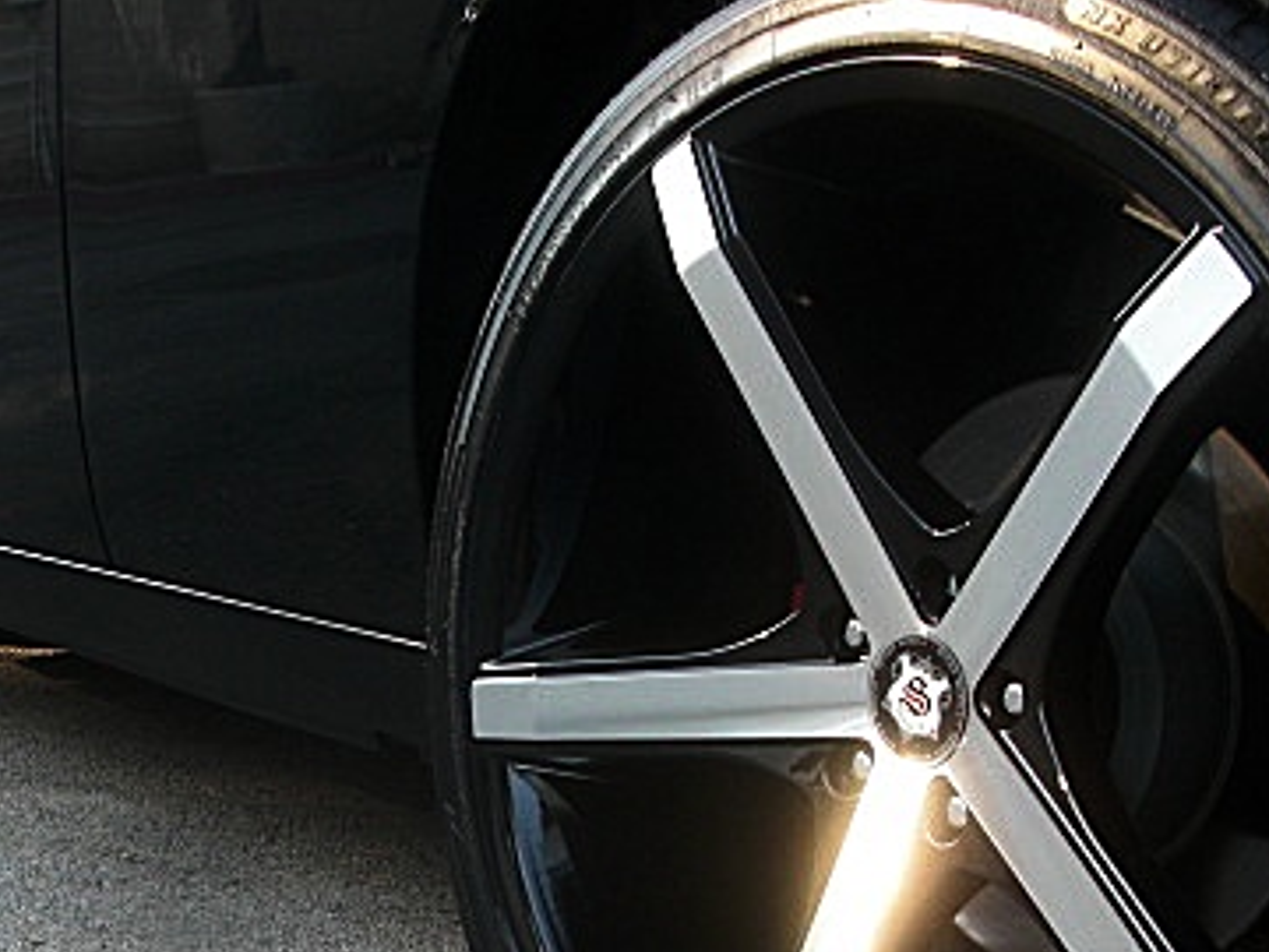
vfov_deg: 22.6
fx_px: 2346
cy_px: 758
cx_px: 504
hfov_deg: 30.2
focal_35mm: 64
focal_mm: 6.3
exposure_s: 1/100
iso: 100
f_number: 2.8
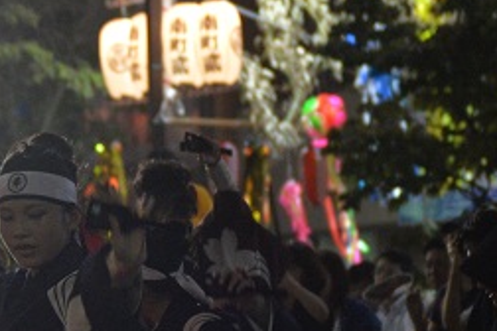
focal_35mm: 308
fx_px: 4252
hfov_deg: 6.7
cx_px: 174
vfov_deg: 4.5
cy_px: 333
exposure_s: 1/125
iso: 4000
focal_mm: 105
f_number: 4.5
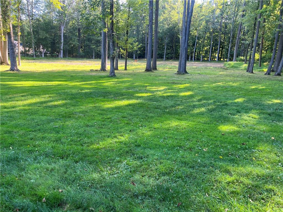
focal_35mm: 26
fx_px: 213
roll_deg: -1.8
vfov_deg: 53.1
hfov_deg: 67.3
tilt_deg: -13.1
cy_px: 106
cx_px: 142
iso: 50
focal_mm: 5.7
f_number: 1.5
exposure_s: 1/164
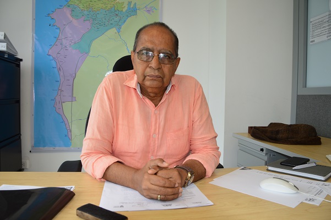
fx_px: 248
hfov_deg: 67.4
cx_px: 166
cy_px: 110
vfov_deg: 47.9
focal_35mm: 27
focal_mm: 18
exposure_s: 1/125
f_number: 3.5
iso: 200
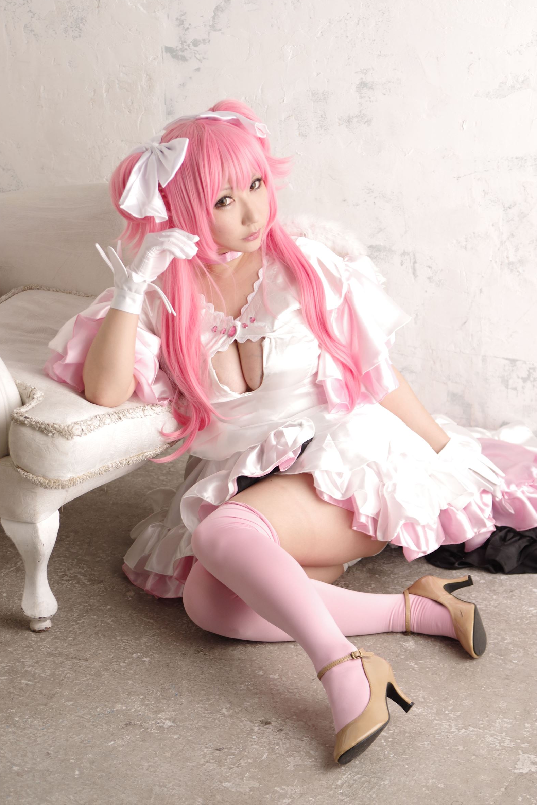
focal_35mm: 83
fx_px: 1856
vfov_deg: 24.5
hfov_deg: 16.5
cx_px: 267
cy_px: 398
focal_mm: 55
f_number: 3.5
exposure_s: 1/60
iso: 400
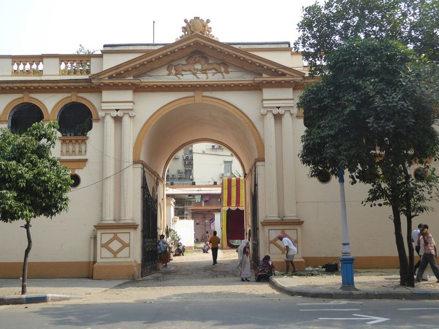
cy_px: 164
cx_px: 220
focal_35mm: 39
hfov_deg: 47.9
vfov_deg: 36.8
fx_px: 495
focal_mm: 6.7
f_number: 3.7
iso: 125
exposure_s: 1/320
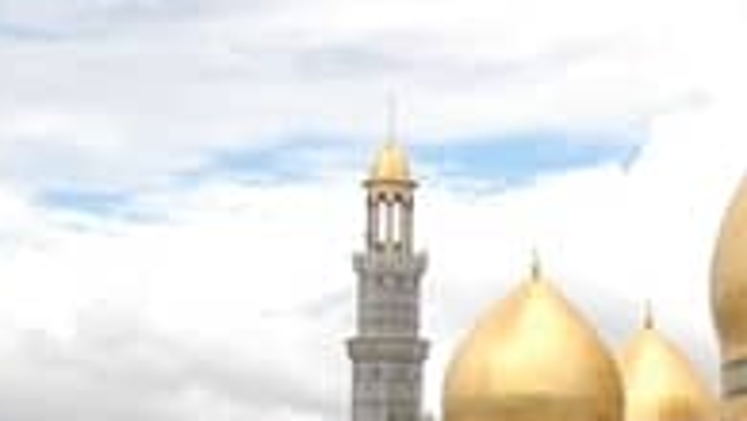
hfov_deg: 12.8
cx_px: 812
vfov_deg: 7.3
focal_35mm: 165
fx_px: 3270
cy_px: 440
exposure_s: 1/200
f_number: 13
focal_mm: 32
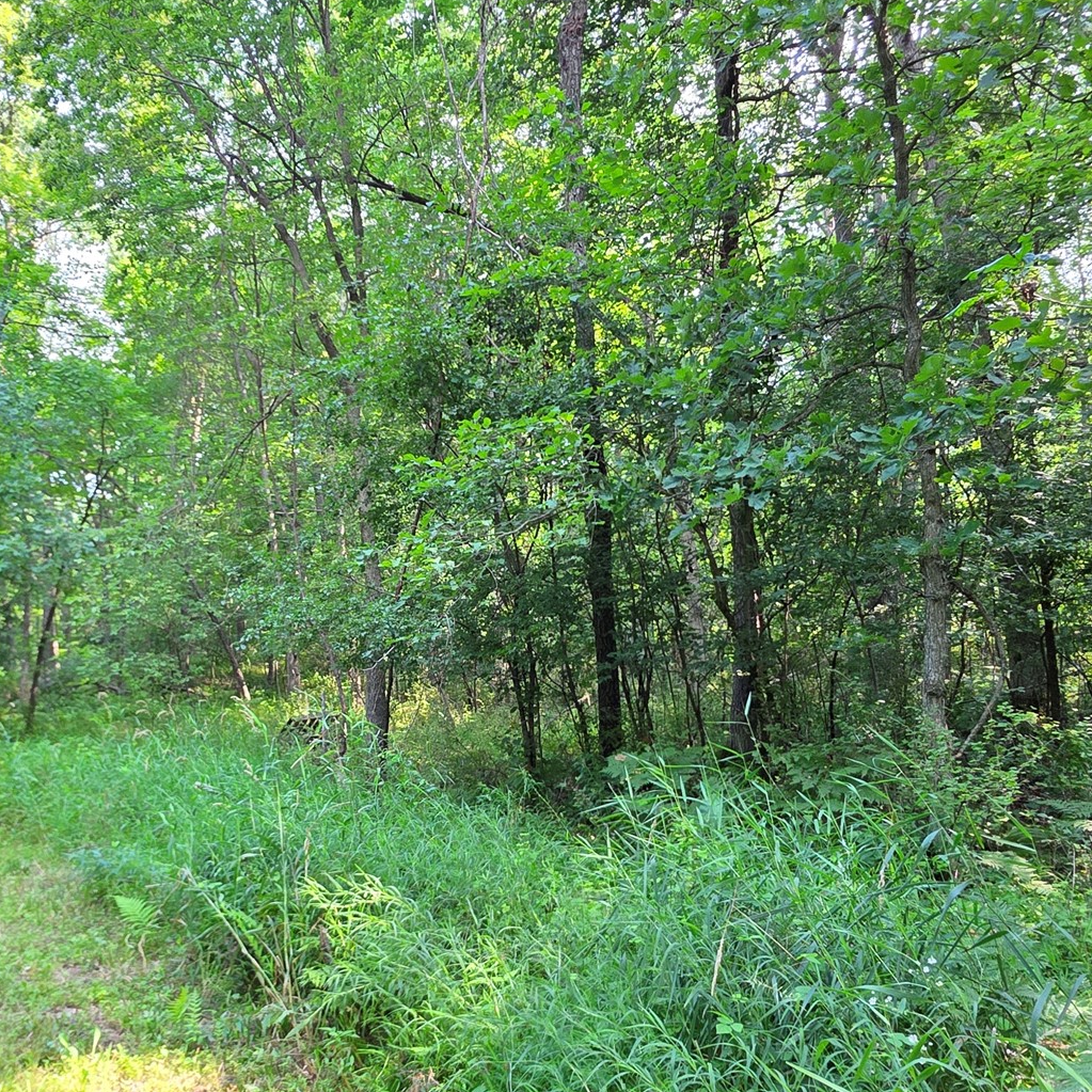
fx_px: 821
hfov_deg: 65.7
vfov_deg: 66.6
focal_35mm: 23
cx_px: 375
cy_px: 652
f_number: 1.9
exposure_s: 1/120
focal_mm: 2.2
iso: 80
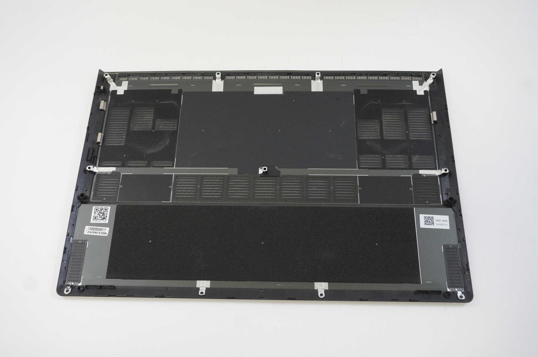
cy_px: 178
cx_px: 269
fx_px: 537
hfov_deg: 53.2
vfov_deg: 36.8
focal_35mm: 36
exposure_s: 1/100
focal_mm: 24
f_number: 5.6
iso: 2000
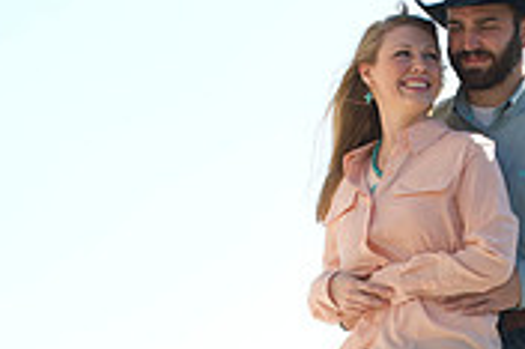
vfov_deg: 4.1
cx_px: 447
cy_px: 430
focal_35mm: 337
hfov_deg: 6.1
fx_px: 4910
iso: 160
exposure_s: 1/250
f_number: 5.6
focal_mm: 102
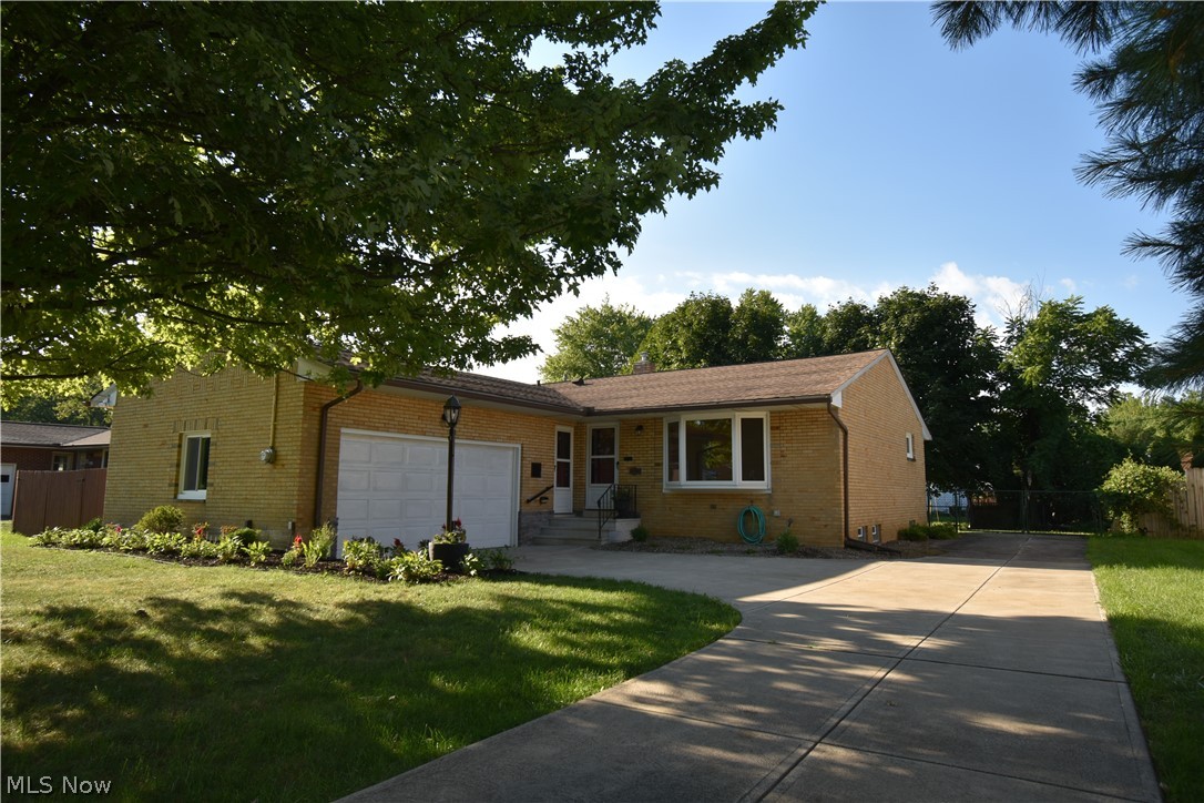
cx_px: 602
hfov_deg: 81.2
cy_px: 402
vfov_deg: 59.5
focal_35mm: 21
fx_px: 702
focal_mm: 14
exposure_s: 1/200
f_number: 7.1
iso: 100
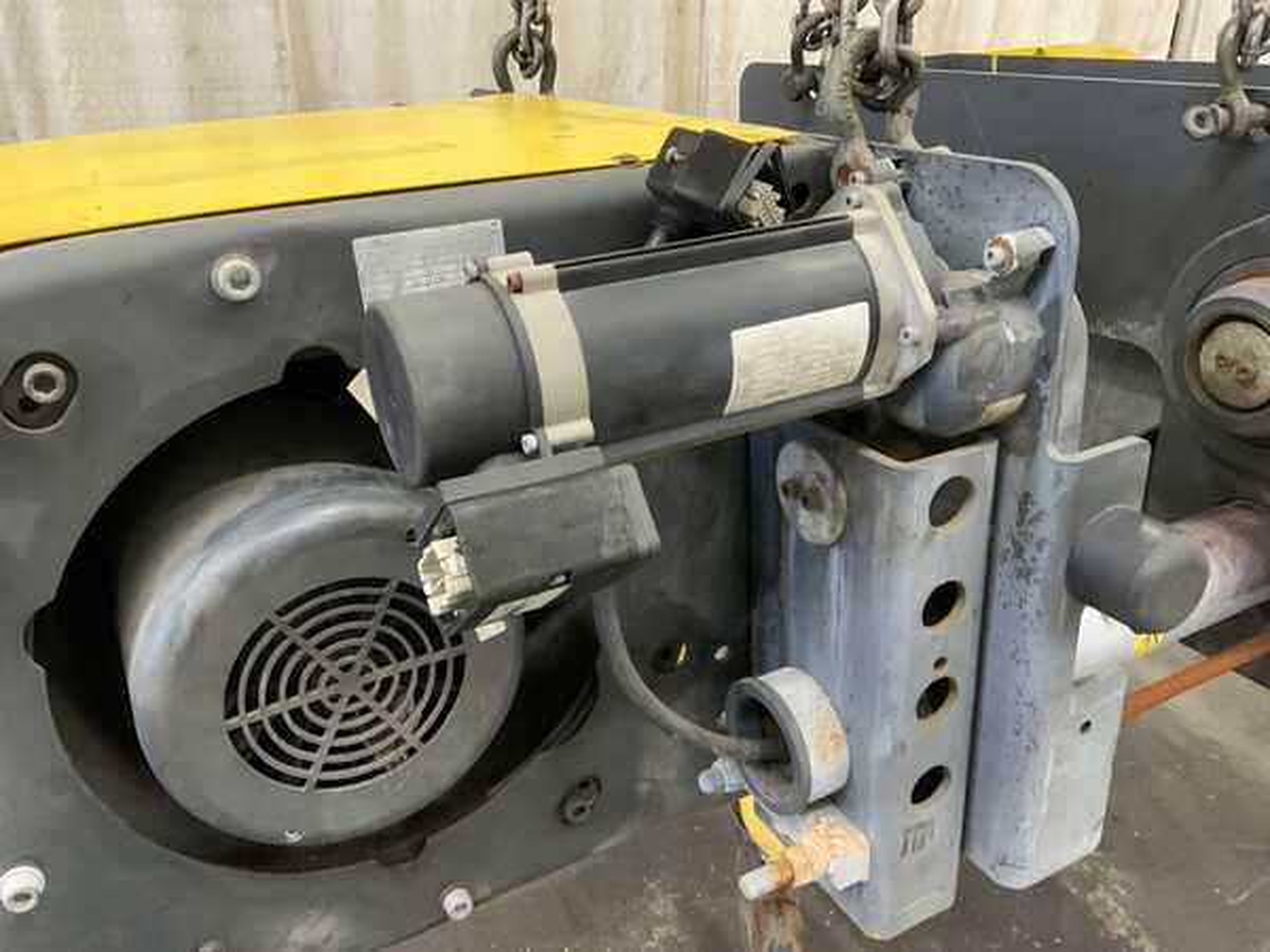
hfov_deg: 61.7
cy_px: 476
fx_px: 1064
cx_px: 635
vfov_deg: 48.2
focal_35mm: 29
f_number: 1.8
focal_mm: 3
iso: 250
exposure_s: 1/60
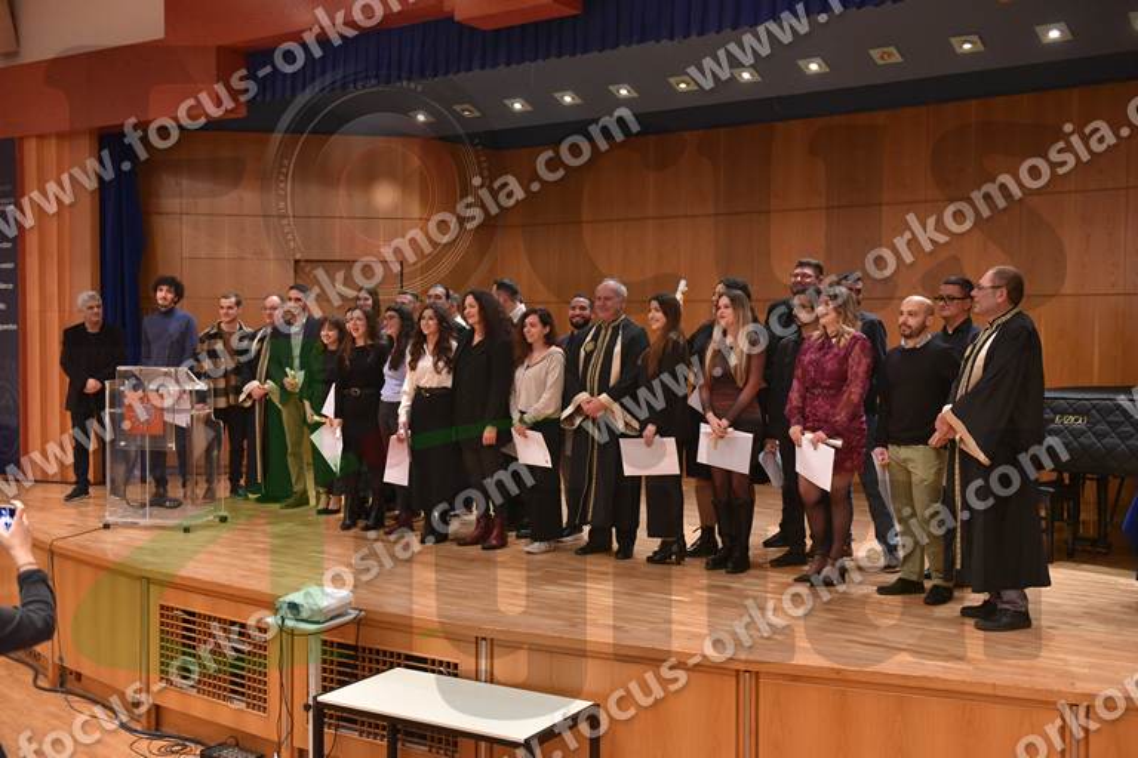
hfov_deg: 48.5
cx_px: 569
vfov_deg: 33.4
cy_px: 379
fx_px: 1264
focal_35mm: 40
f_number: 3.5
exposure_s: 1/125
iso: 6400
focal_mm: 40
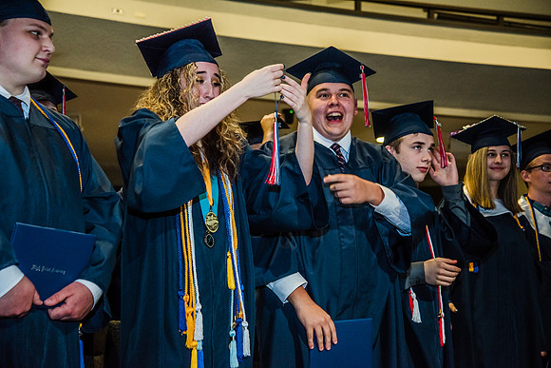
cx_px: 276
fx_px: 995
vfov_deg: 20.9
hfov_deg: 31.0
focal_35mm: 65
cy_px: 184
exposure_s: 1/200
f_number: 4.5
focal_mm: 65
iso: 800
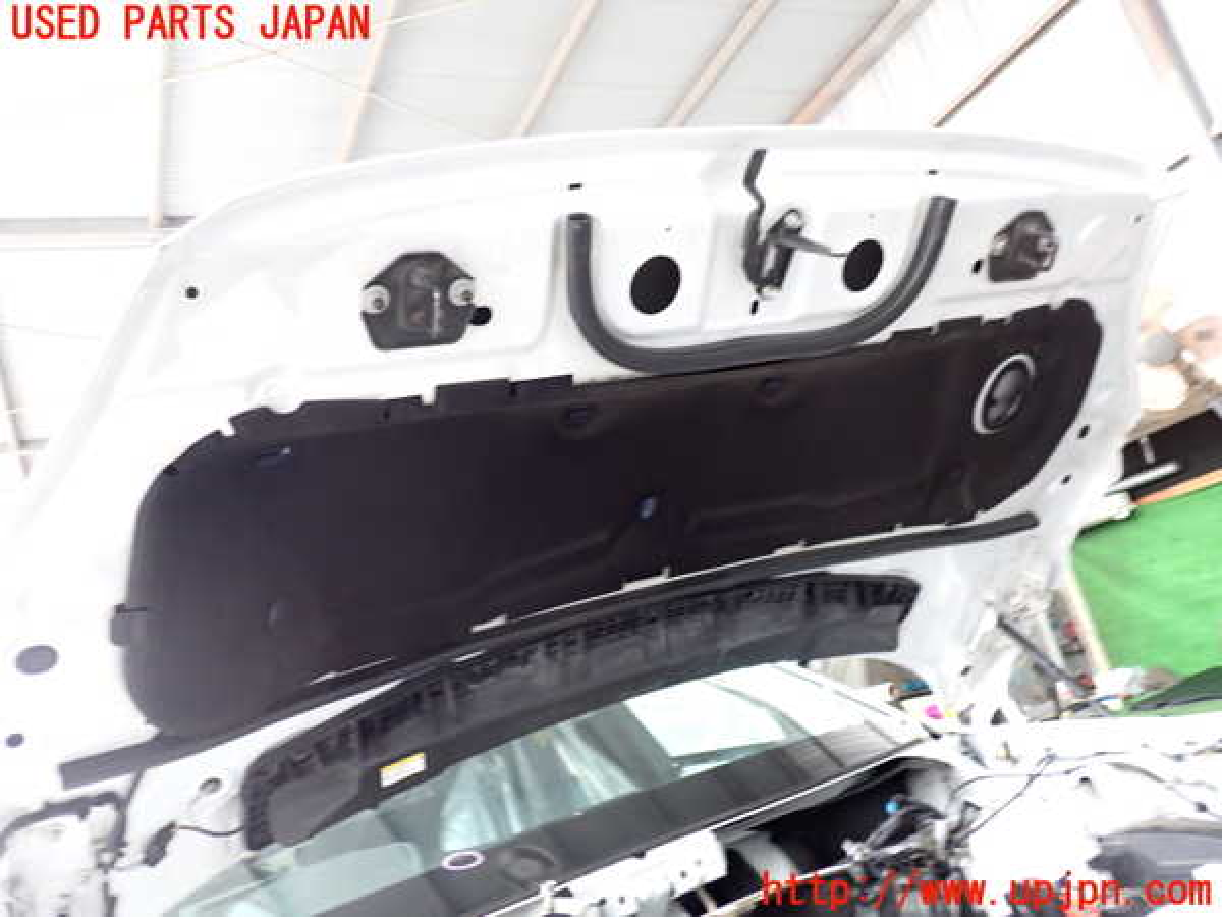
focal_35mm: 30
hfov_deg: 60.0
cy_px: 458
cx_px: 611
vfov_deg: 46.8
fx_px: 1059
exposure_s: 1/30
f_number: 2.3
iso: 400
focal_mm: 5.4
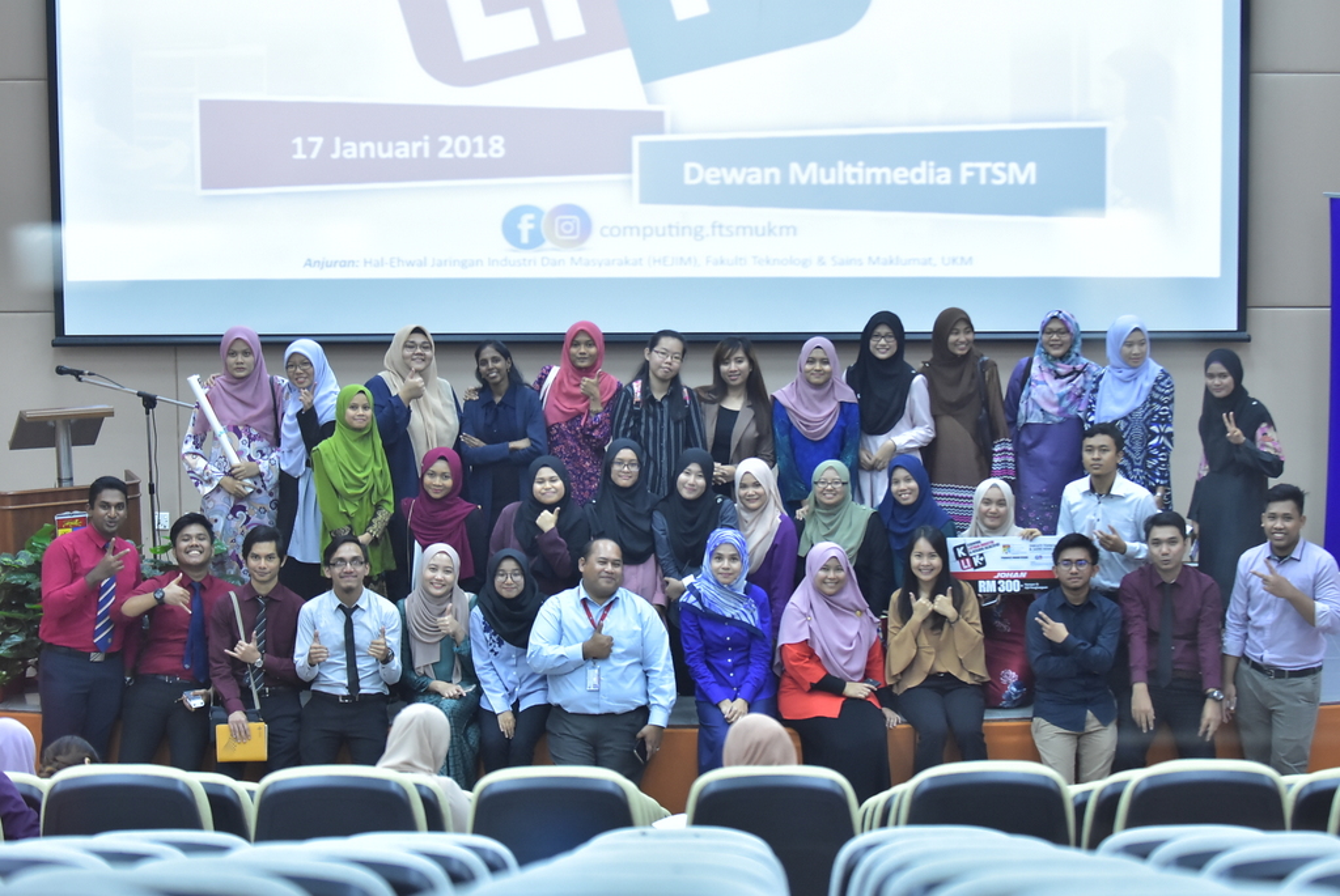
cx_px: 670
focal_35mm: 105
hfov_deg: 19.4
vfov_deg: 13.1
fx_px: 3912
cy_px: 448
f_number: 2.8
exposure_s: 1/60
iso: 2000
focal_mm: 70
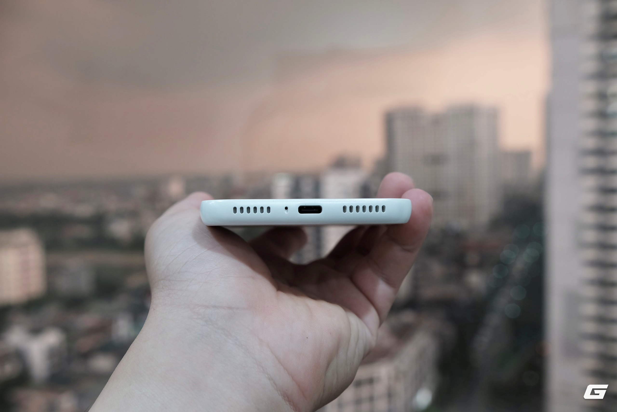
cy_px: 206
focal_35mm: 35
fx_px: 600
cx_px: 308
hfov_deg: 54.4
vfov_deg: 37.9
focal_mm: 23
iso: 640
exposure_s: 1/60
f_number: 4
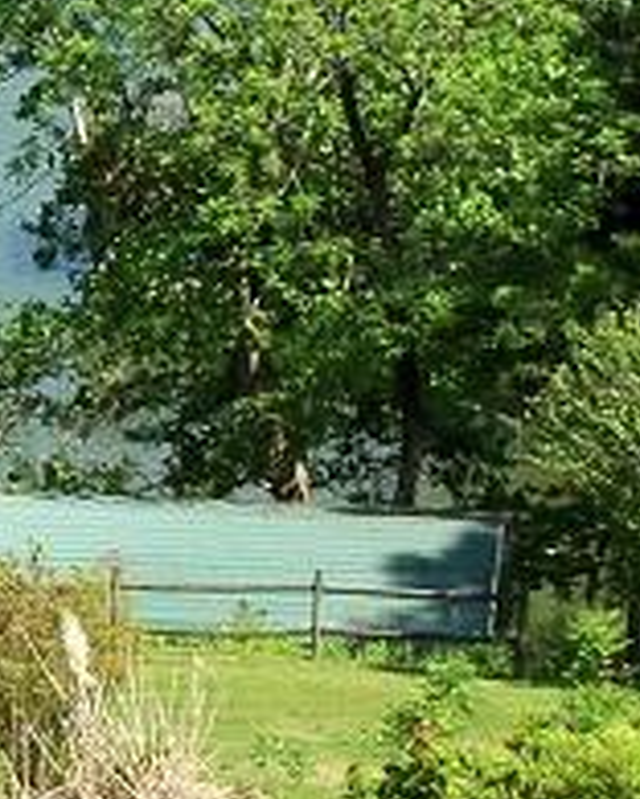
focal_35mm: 192
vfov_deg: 10.0
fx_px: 4546
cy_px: 180
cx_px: -603
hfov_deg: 7.7
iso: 80
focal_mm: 8.7
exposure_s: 1/400
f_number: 3.9
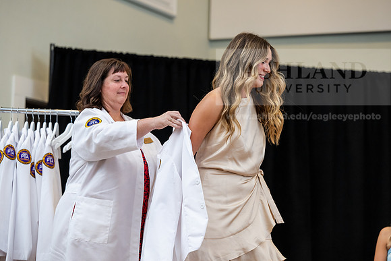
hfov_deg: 16.4
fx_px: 1358
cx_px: 196
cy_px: 130
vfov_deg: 11.0
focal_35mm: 125
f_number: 3.5
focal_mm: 125
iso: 1600
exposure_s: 1/200
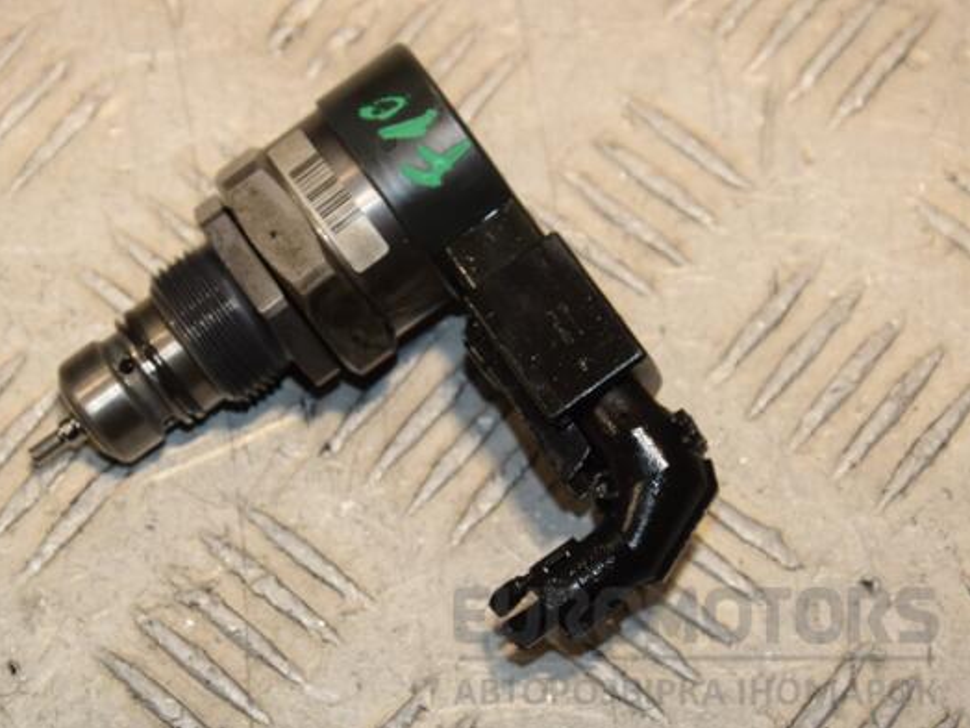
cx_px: 418
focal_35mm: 152
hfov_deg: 13.0
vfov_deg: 9.8
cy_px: 369
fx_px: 4259
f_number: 9
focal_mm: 92
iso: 800
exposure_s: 1/200
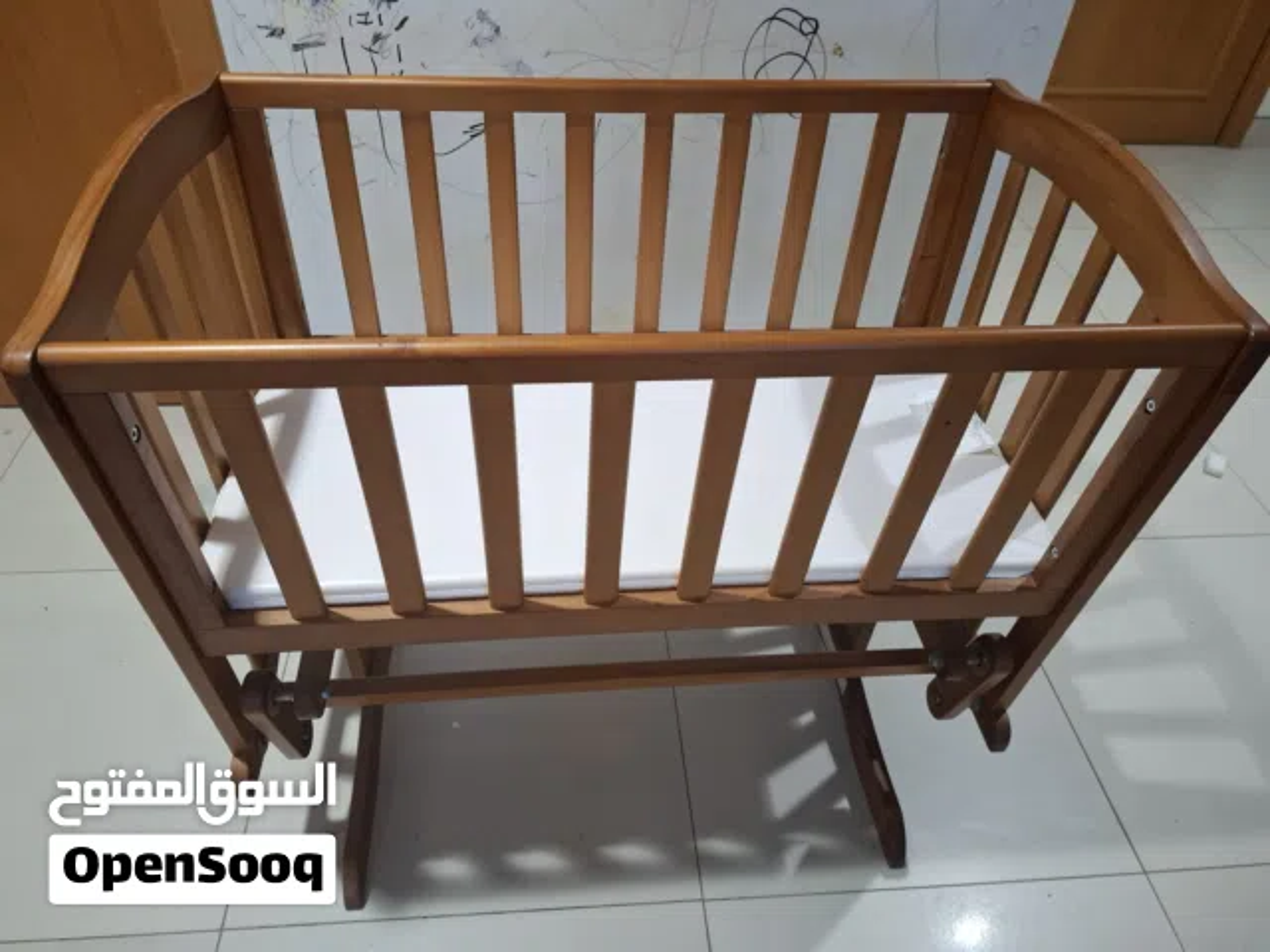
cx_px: 635
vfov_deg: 58.9
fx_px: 844
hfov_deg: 73.9
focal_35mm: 23
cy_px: 476
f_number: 1.8
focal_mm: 5.54
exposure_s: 1/100
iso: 250
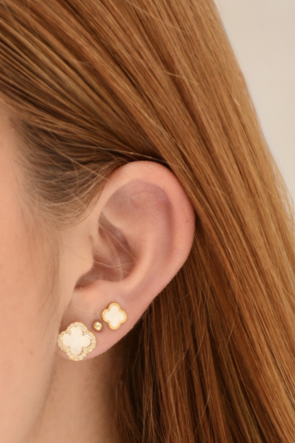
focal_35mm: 296
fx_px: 3637
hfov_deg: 4.6
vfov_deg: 7.0
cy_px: 320
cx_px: 87
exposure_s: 1/400
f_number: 5.6
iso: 500
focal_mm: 116
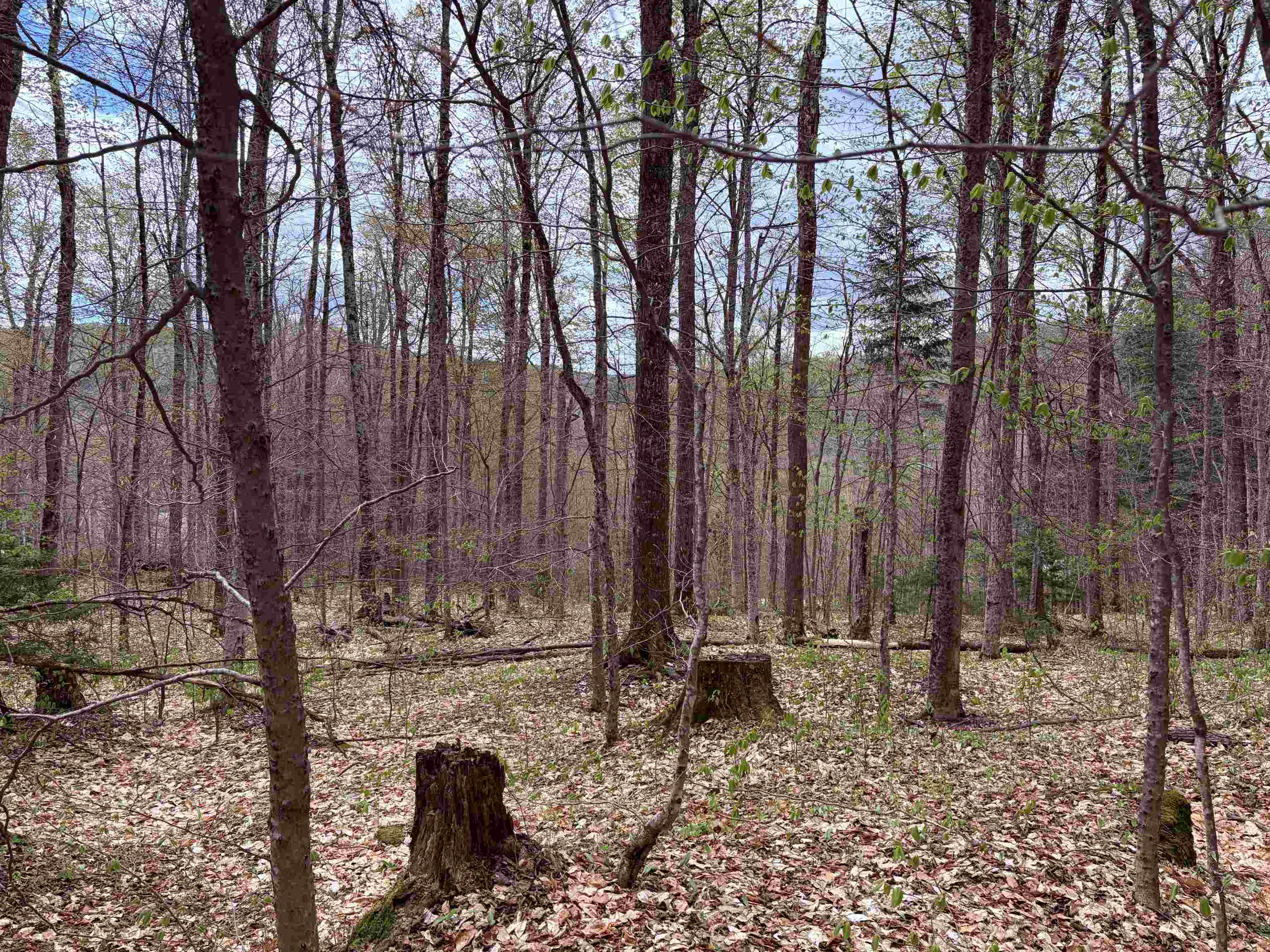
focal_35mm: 26
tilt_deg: -2.4
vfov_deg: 53.1
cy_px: 476
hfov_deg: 67.3
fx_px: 954
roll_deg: -0.9
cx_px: 635
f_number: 1.6
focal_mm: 5.96
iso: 50
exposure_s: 1/1001
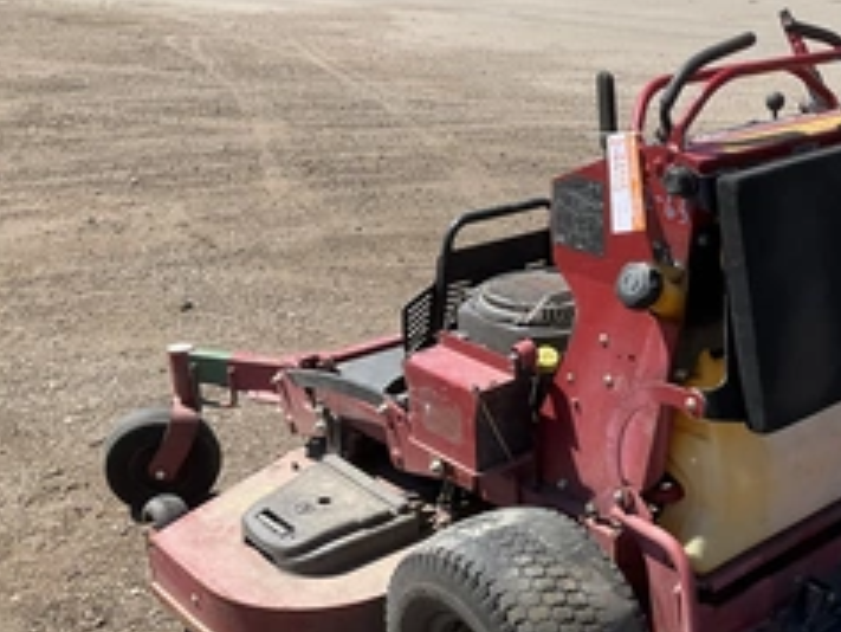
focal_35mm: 49
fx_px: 1191
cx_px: 632
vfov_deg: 29.6
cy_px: 401
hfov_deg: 37.9
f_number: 1.8
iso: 25
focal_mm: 3
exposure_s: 1/1144
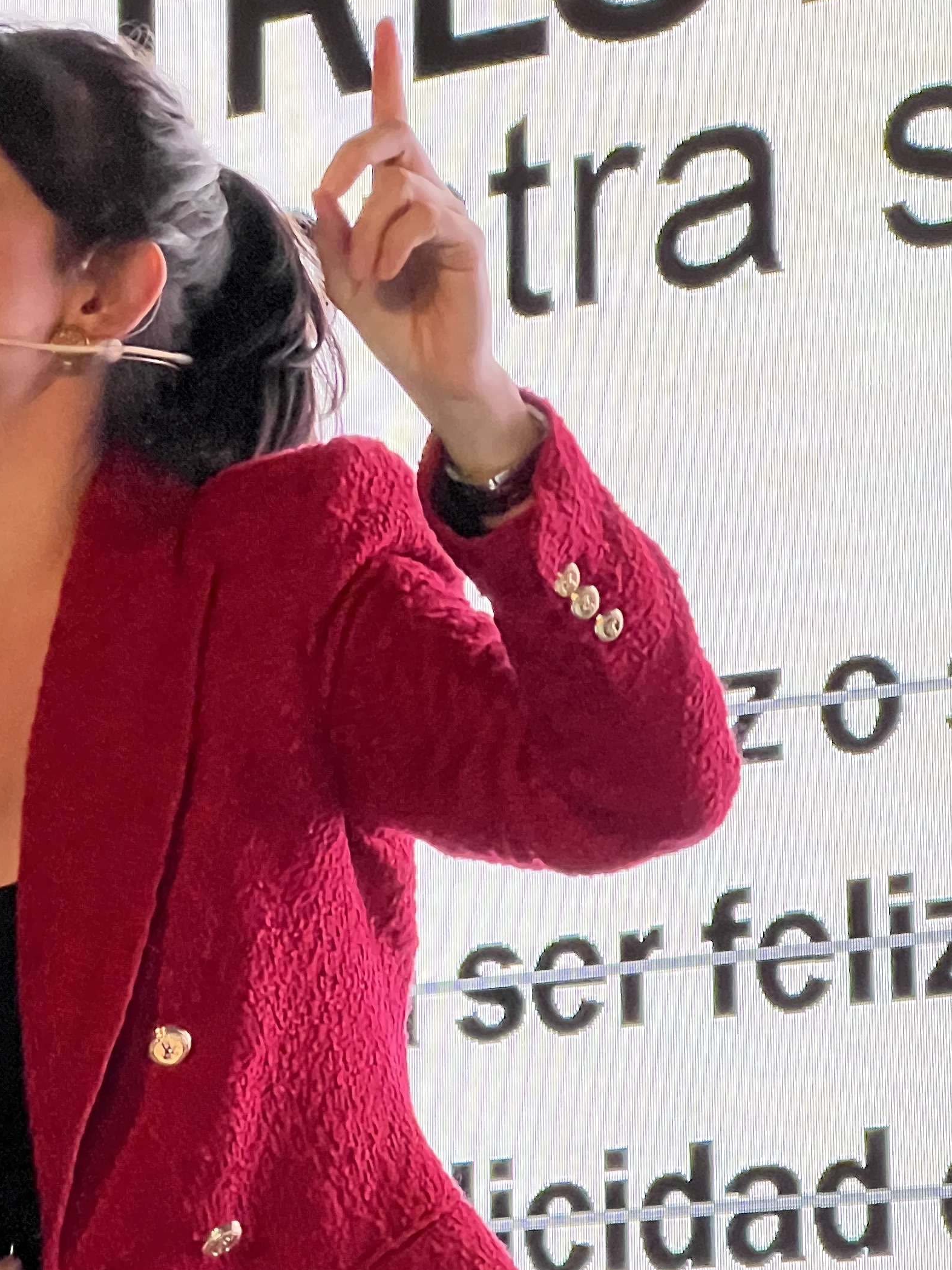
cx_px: 110
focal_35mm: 148
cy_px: 898
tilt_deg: +13.2
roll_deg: +0.2
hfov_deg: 10.0
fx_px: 5428
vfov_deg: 13.3
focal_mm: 9
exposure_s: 1/120
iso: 400
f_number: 2.8
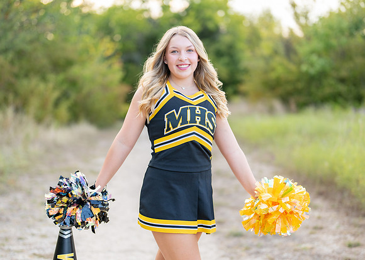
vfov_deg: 22.1
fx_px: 666
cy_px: 147
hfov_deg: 30.6
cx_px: 178
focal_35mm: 64
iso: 125
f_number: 1.2
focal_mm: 50
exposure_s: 1/400
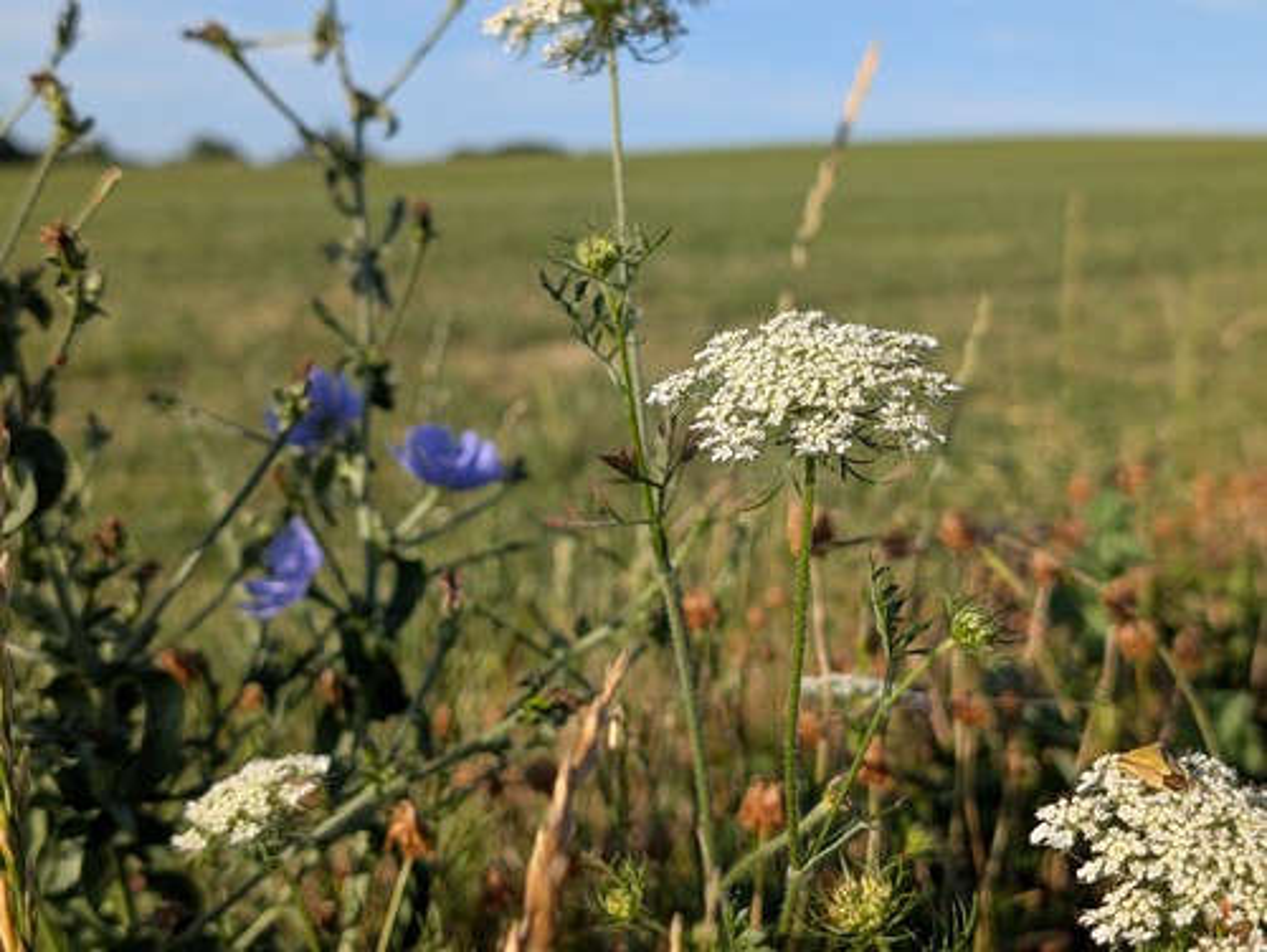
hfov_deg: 38.9
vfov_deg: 29.7
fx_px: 1795
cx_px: 634
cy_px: 476
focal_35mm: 49
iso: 20
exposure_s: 1/776
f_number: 1.68
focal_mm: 6.9
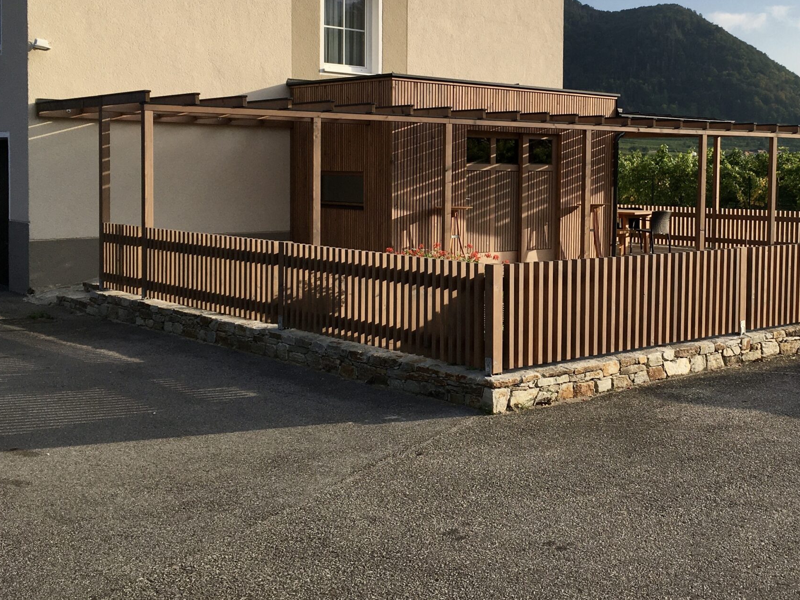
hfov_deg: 42.2
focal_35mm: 44
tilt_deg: -5.2
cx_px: 557
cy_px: 224
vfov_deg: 32.7
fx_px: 1017
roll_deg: -1.1
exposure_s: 1/1131
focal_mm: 4.15
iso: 25
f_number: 2.2
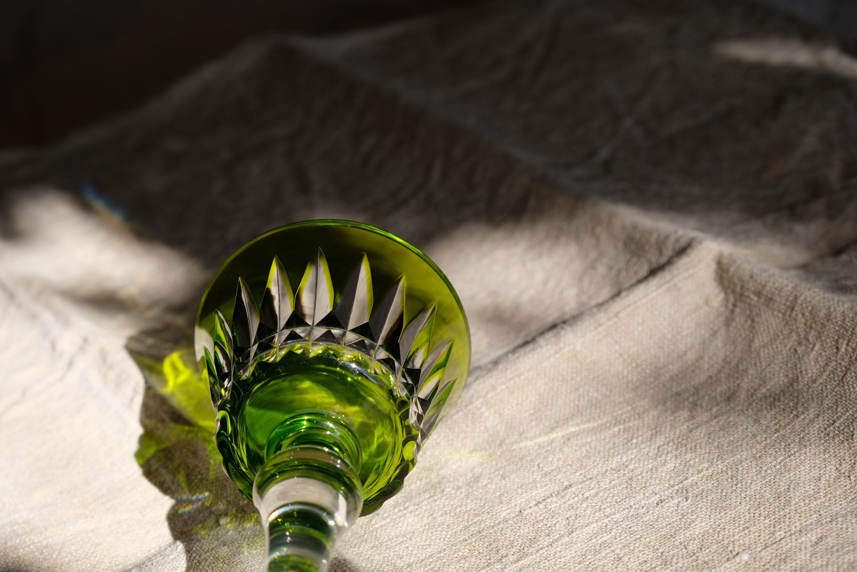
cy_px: 286
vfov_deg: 16.5
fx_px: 1976
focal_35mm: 83
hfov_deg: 24.5
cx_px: 428
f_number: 5.6
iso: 400
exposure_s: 1/500
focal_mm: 55
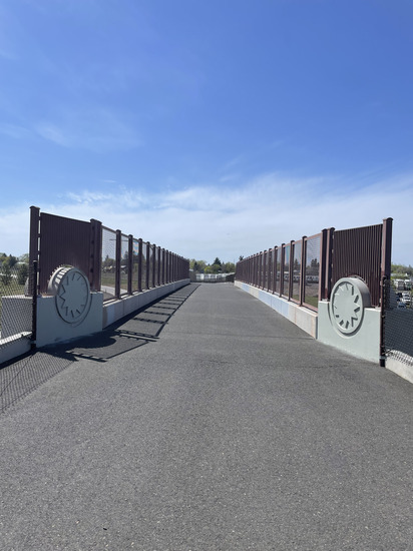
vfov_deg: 67.3
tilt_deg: +0.0
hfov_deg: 53.0
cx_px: 206
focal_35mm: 26
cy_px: 276
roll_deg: -1.4
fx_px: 414
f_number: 1.6
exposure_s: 1/5051
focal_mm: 4.2
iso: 32
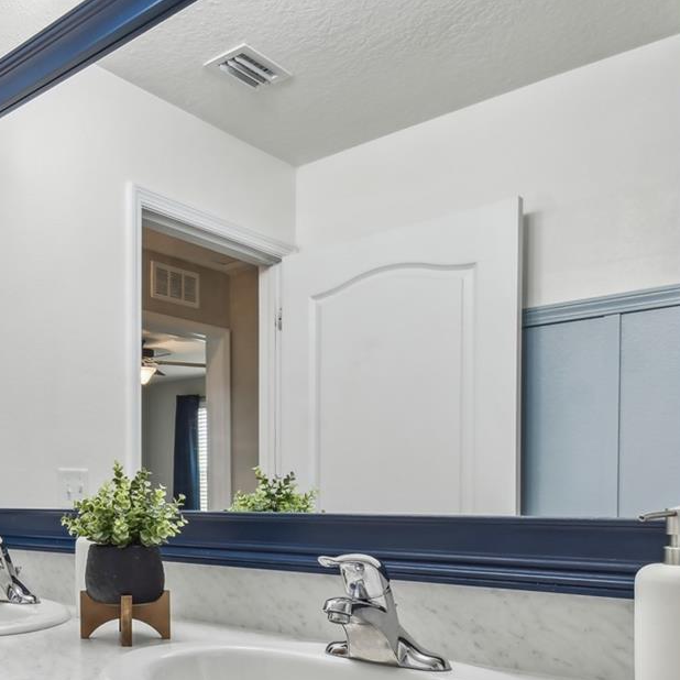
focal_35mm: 33
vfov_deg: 48.1
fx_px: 733
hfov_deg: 44.9
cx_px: 62
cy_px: 496
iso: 100
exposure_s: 1/5
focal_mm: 10
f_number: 7.1
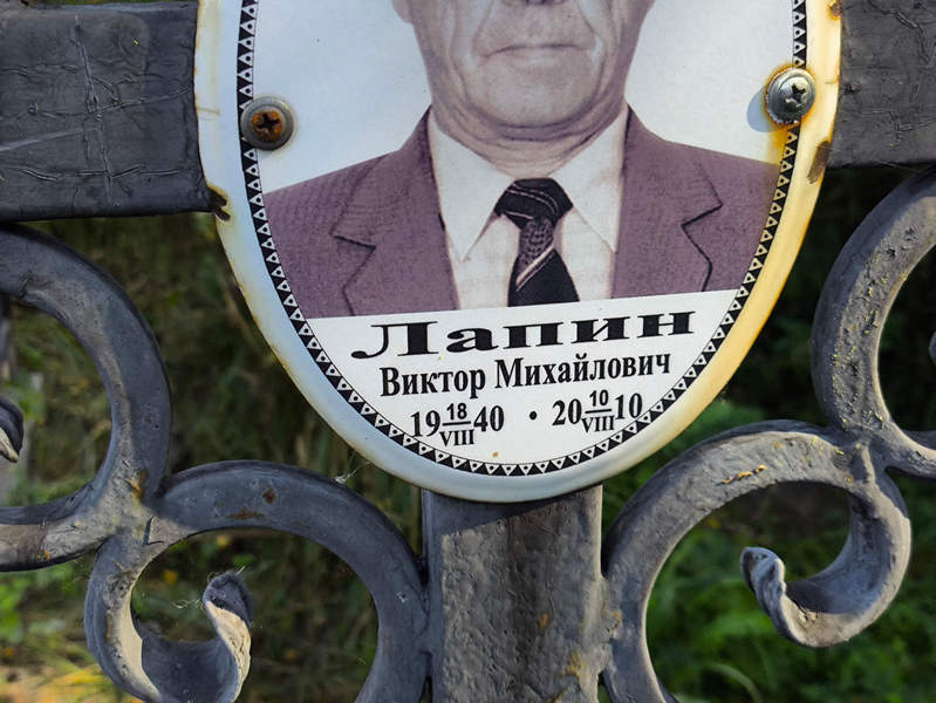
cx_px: 468
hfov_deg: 38.2
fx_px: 1353
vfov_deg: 29.1
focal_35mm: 50
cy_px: 352
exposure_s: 1/300
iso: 50
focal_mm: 4.71
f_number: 1.7
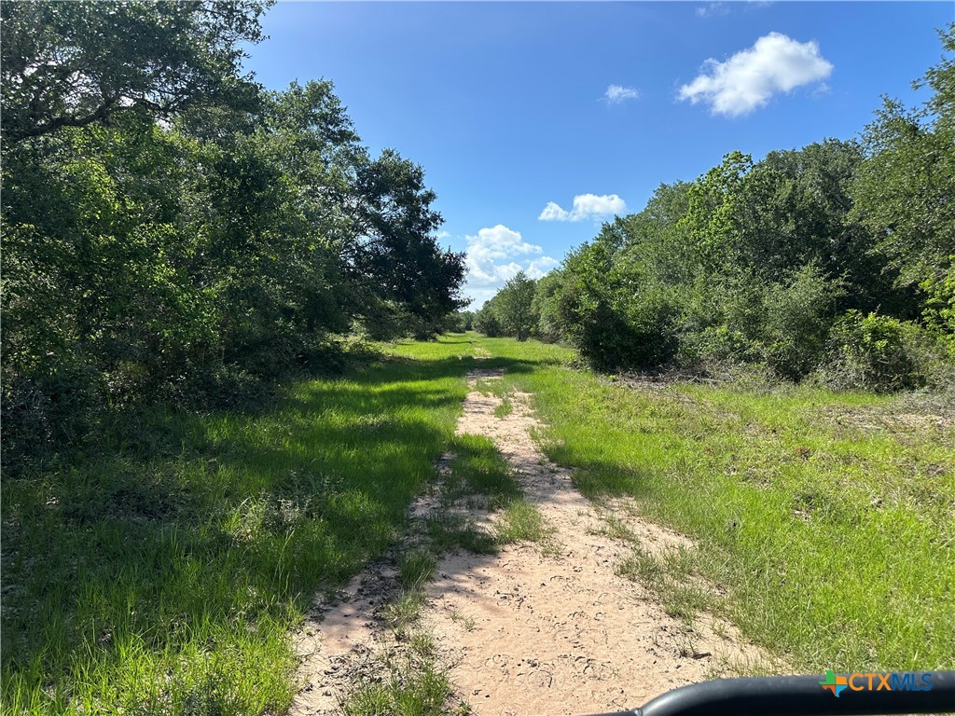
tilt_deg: -3.3
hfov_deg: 71.6
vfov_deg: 56.8
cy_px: 358
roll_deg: -1.1
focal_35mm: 24
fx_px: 662
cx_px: 478
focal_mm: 6.86
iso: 80
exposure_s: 1/3356
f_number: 1.78
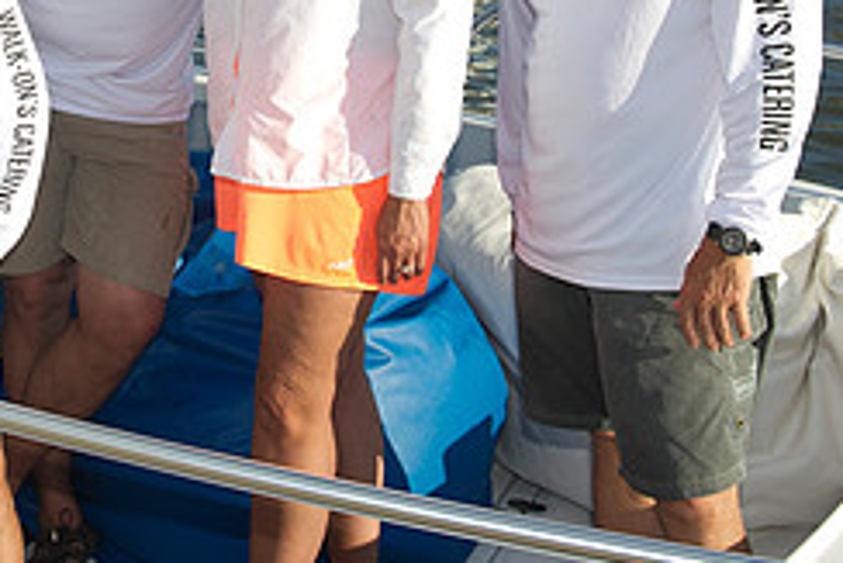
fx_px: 1781
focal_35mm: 76
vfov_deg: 17.3
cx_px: 152
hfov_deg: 26.1
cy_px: -66
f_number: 6.3
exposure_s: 1/400
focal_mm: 32
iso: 125
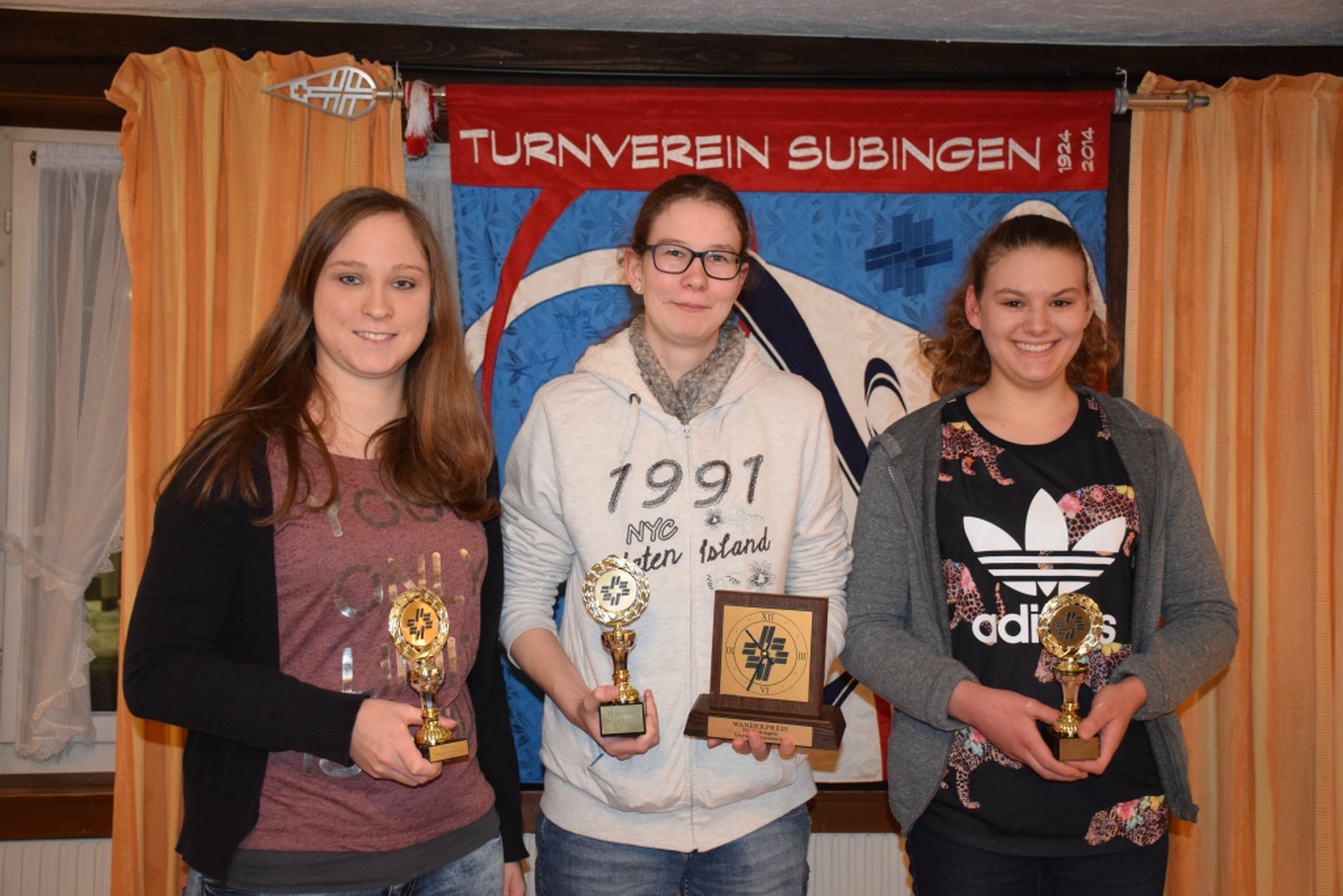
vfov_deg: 34.2
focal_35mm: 39
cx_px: 672
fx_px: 1455
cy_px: 448
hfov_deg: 49.5
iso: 3200
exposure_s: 1/60
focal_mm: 26
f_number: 3.8
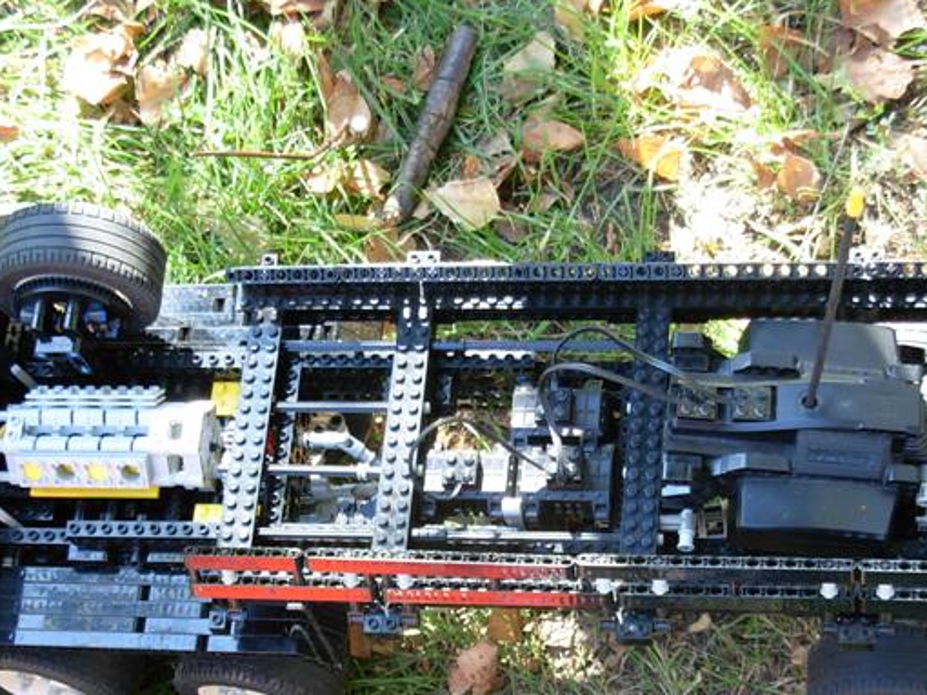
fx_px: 2436
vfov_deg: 16.2
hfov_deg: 21.5
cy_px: 469
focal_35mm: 91
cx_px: 489
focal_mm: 9.5
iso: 79
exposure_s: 1/40.3
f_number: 3.3
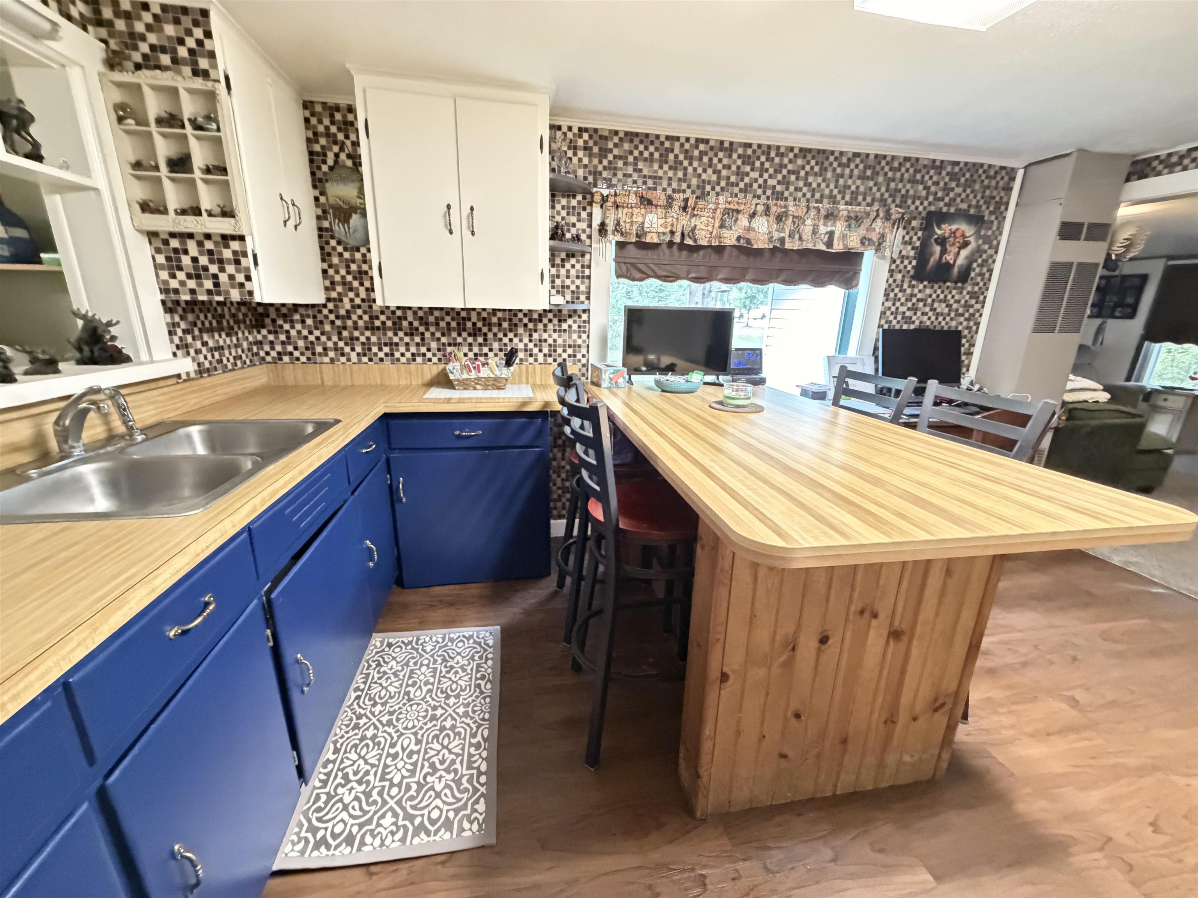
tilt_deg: -14.5
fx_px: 485
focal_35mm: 14
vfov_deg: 85.7
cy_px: 449
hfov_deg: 102.1
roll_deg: -1.0
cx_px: 599
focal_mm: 2.22
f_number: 2.2
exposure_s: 1/40
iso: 1250
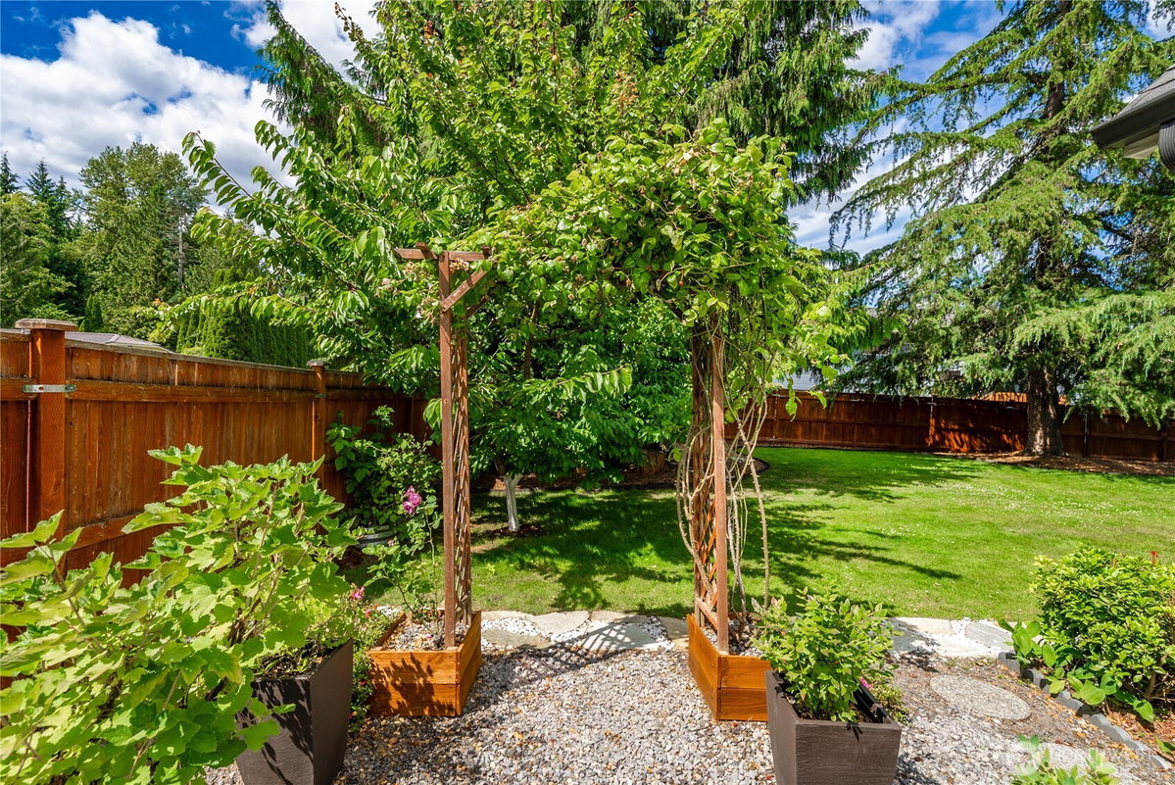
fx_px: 490
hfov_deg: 100.4
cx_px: 588
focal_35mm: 15
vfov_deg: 77.4
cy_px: 392
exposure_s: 1/125
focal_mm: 15
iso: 80
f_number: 7.1
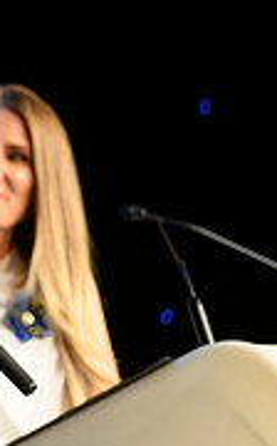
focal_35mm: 395
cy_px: 88
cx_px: -433
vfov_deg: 5.3
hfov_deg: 3.3
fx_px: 4786
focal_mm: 120
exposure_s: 1/250
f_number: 3.2
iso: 2500
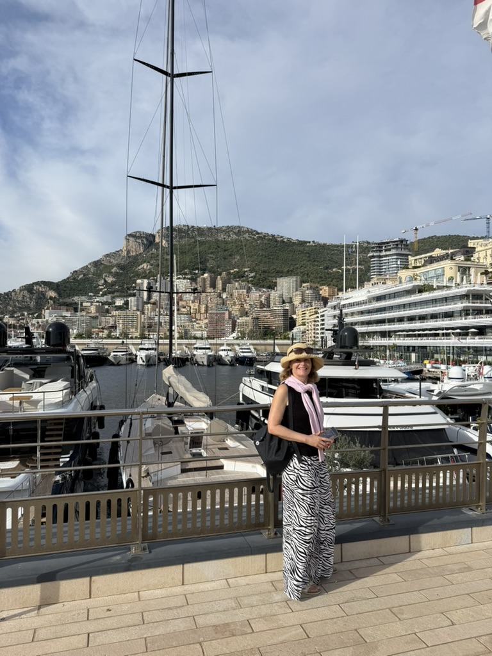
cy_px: 328
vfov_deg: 71.6
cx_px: 246
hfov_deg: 56.8
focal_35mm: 24
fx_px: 455
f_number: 1.78
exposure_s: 1/8130
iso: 80
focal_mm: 6.76
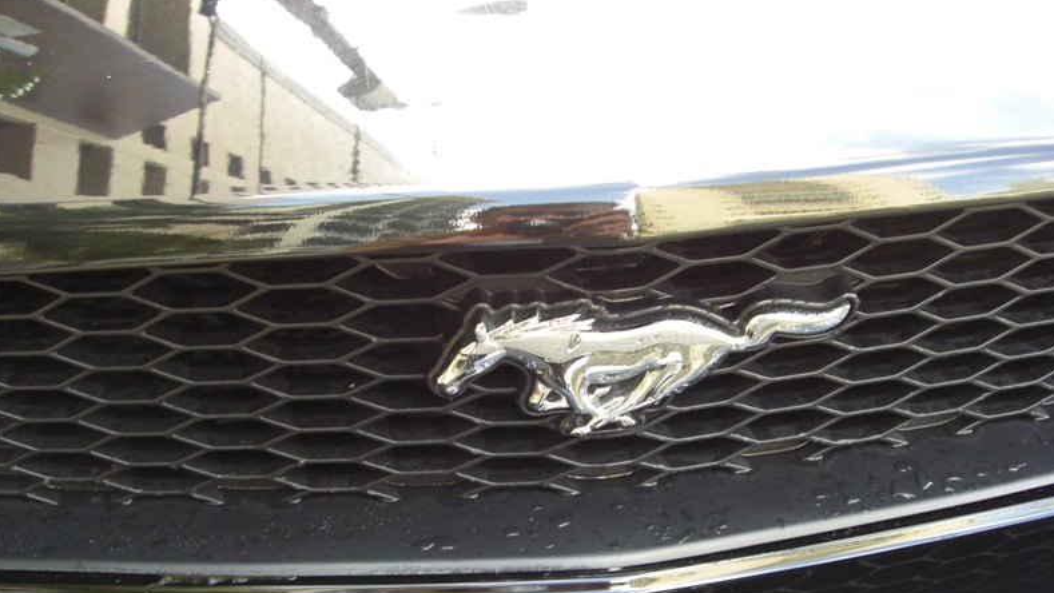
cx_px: 528
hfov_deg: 48.4
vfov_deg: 28.2
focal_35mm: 42
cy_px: 391
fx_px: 1174
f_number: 2.7
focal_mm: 6.2
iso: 200
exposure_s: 1/80
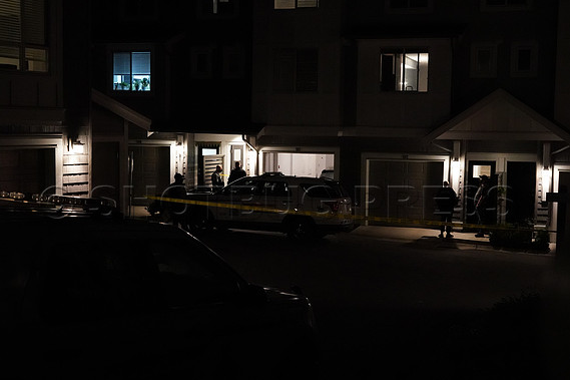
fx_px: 807
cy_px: 193
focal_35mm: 51
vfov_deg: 26.5
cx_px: 282
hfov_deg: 38.9
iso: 16000
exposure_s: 1/60
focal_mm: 50
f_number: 6.3
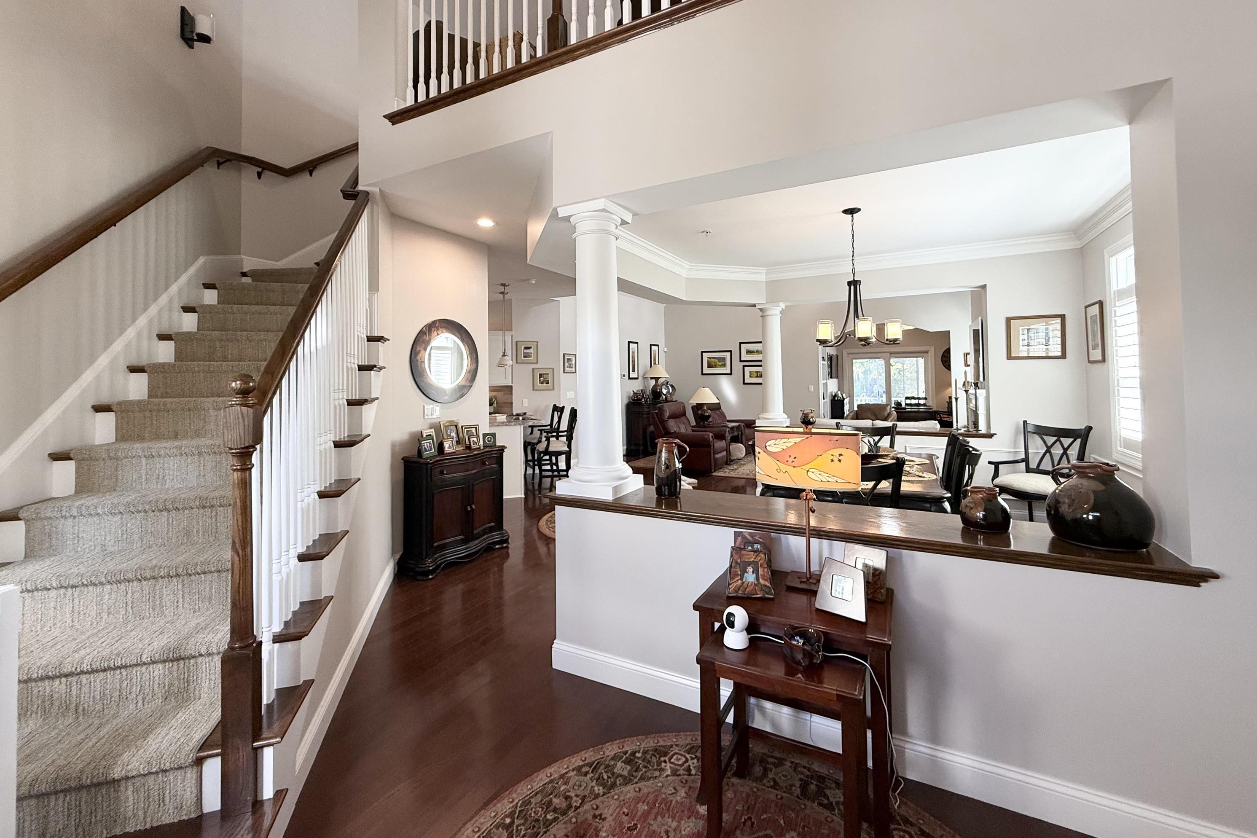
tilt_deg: +1.6
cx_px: 637
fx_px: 524
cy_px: 367
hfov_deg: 100.4
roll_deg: +1.3
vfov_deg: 77.0
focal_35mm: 15
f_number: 2.2
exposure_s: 1/120
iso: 125
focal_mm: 2.22
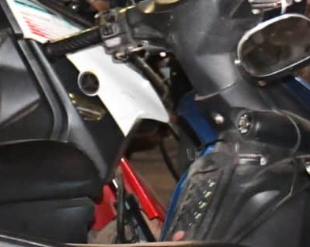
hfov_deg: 5.9
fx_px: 2999
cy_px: -39
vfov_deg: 4.7
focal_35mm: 327
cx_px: 426
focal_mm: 45
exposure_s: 1/60
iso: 6400
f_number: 4.5
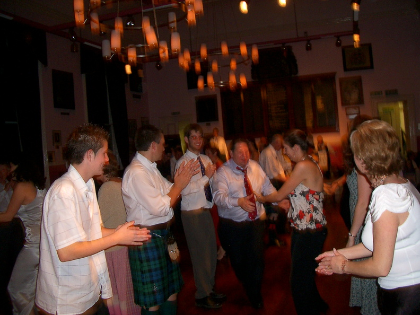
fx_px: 425
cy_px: 158
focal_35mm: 35
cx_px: 210
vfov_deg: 40.7
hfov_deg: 52.6
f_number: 2.6
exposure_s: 1/40
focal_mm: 5.8
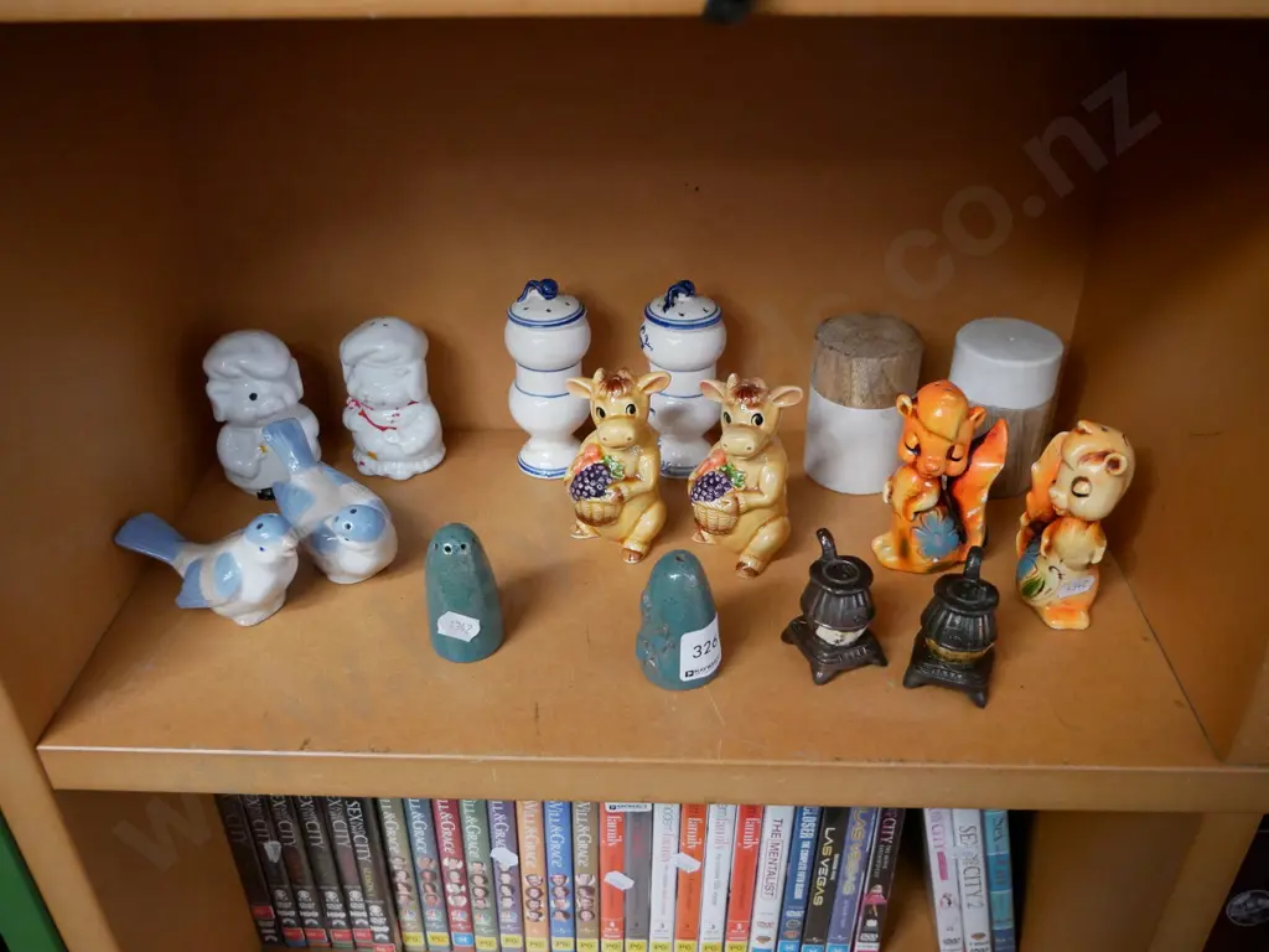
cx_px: 634
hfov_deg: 54.0
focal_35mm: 34
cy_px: 476
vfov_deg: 41.8
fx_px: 1246
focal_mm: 17
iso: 2000
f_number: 4
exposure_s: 1/60
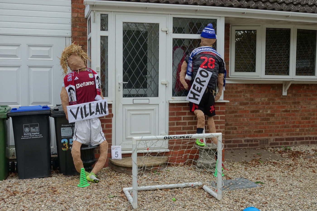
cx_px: 158
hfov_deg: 47.4
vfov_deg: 32.6
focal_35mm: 41
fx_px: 361
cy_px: 106
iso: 400
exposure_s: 1/125
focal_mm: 15.17
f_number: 9
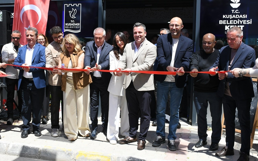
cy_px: 65
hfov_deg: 50.3
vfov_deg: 32.7
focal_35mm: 39
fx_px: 274
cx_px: 120
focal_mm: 20
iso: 100
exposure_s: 1/200
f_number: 7.1
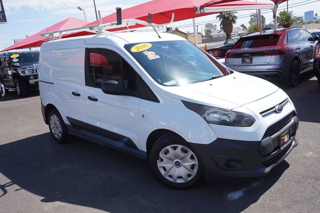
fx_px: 267
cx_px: 160
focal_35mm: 30
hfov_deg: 62.0
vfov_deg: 43.6
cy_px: 106
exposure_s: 1/125
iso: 100
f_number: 10
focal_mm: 20
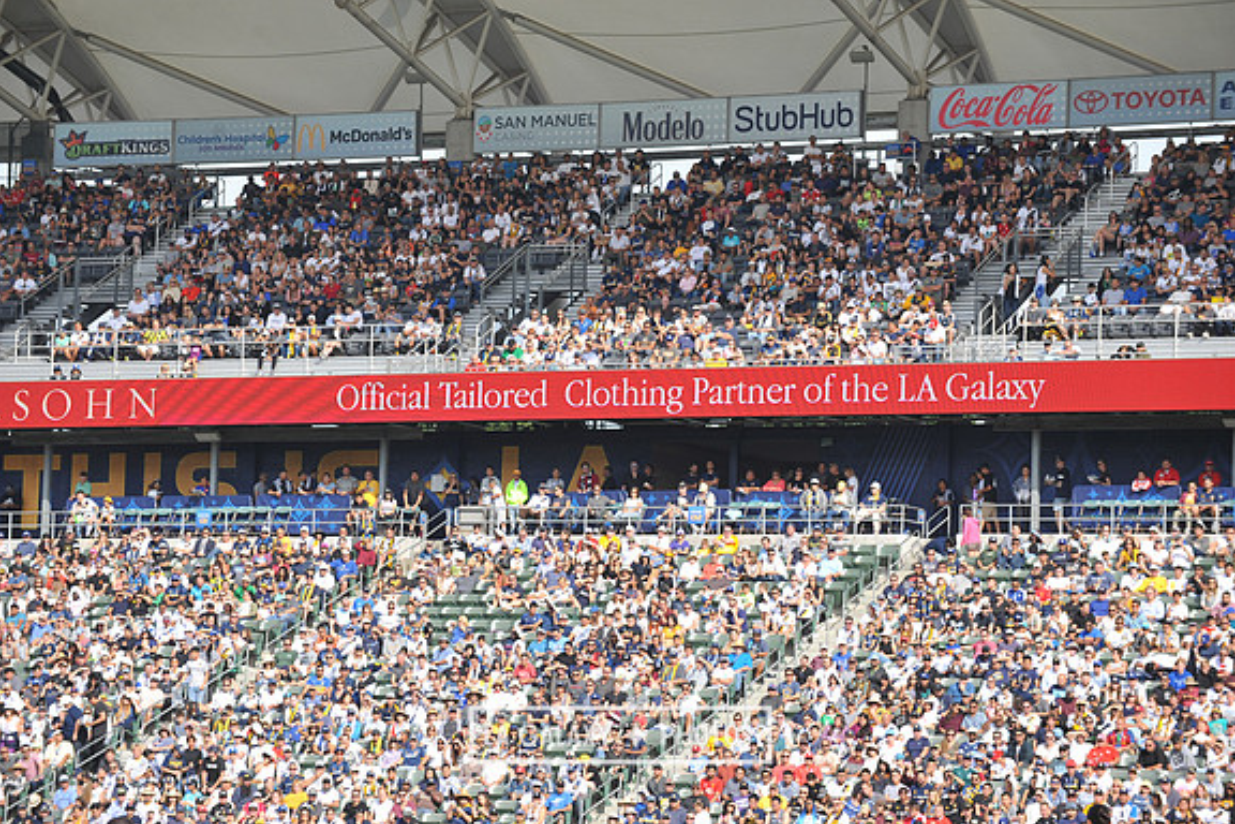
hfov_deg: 13.6
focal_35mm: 151
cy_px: 412
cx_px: 620
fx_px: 5180
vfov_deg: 9.1
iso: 500
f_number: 5.6
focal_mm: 150
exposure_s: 1/1250
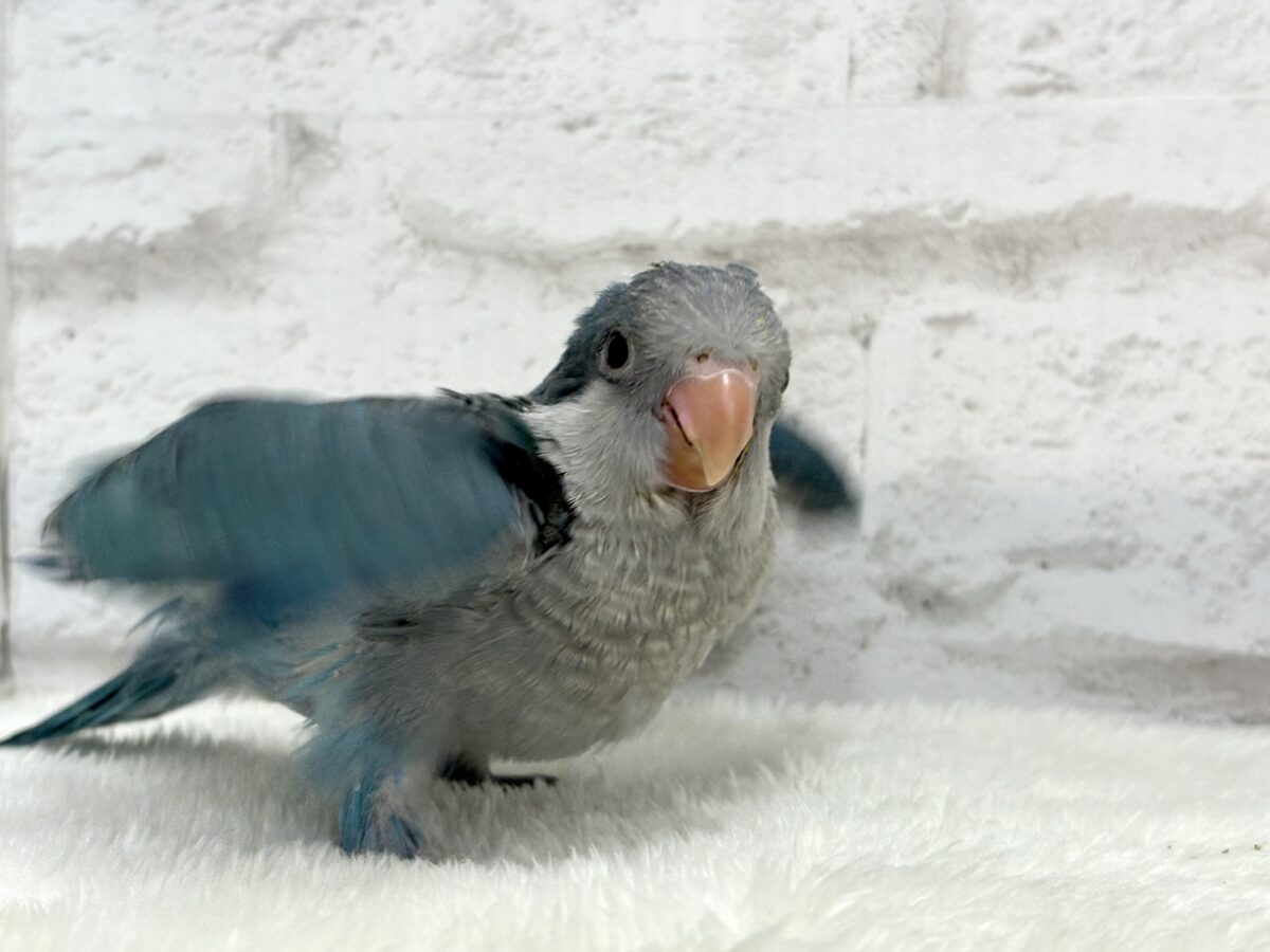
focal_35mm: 52
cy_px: 476
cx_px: 635
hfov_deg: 36.8
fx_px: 1908
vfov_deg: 28.0
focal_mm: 5.96
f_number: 1.6
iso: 80
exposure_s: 1/100
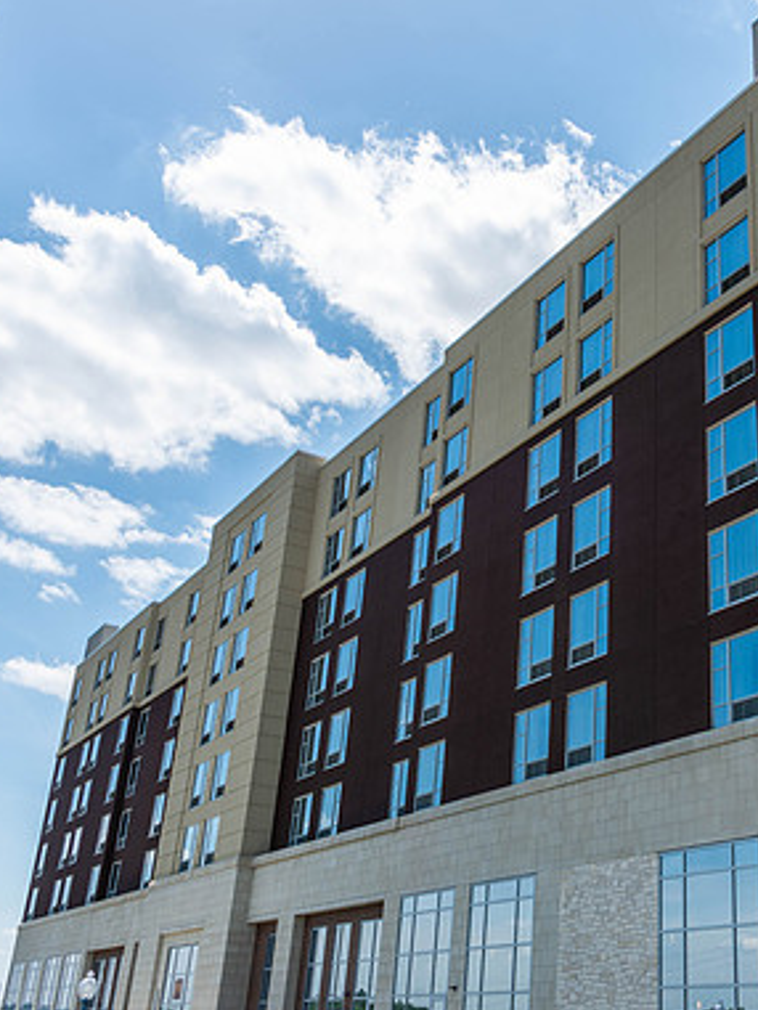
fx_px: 1196
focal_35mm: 41
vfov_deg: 45.8
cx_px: 602
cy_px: 508
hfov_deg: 34.1
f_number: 9
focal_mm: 28
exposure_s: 1/320
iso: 100
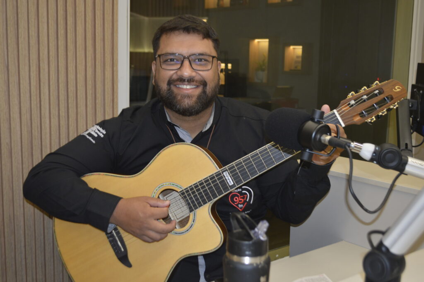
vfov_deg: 29.8
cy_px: 141
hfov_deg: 43.6
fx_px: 530
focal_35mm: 45
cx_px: 212
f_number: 4.5
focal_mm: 30
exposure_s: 1/60
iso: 640
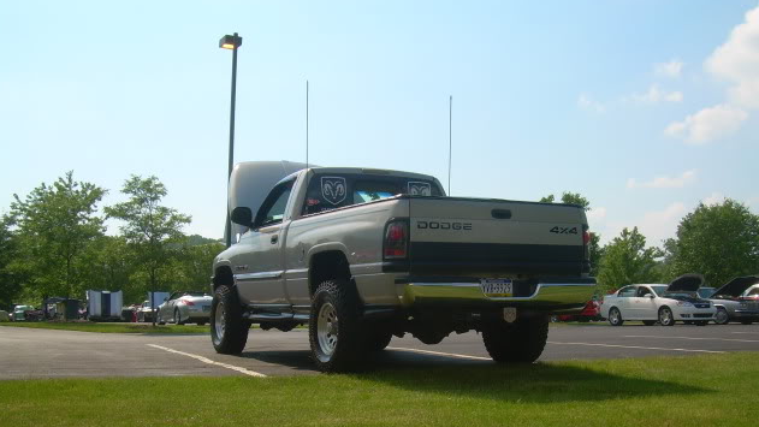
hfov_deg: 48.4
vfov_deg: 28.2
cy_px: 274
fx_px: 845
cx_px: 375
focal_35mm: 42
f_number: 4.6
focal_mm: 6.3
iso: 50
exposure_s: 1/546
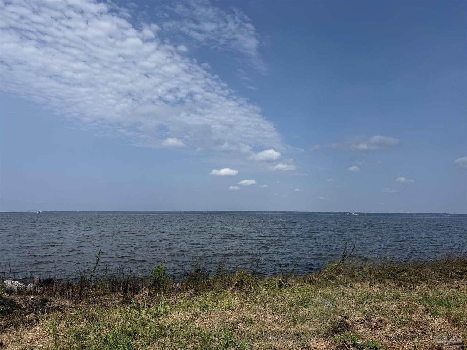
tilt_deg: +6.9
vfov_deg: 56.8
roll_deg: -1.5
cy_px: 175
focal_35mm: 24
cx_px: 234
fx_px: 324
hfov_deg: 71.6
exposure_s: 1/9091
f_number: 1.78
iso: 80
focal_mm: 6.76
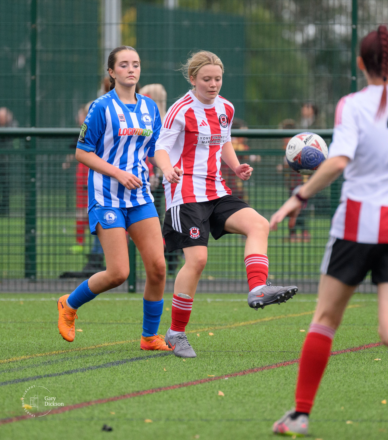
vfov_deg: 2.4
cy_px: 217
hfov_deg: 2.2
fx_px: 10298
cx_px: 206
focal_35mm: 760
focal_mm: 400
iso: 1400
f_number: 5.6
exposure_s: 1/1250
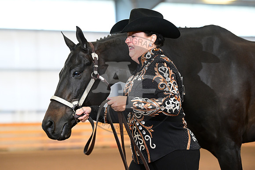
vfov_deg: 9.2
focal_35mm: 150
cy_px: 85
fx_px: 1063
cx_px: 128
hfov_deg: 13.7
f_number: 4.5
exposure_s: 1/200
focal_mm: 150
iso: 2500
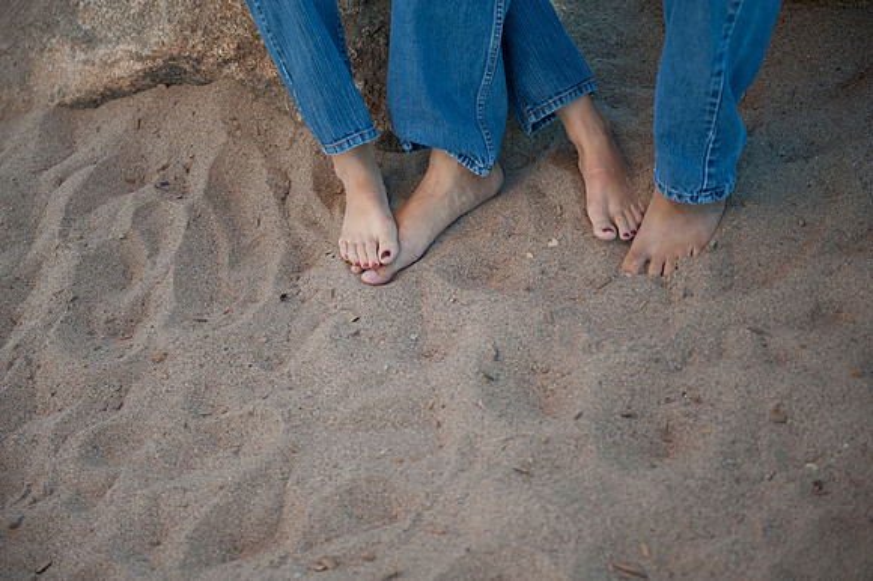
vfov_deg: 19.4
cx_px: 436
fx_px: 1696
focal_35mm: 70
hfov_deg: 28.9
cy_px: 290
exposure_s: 1/500
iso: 200
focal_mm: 70
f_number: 2.8
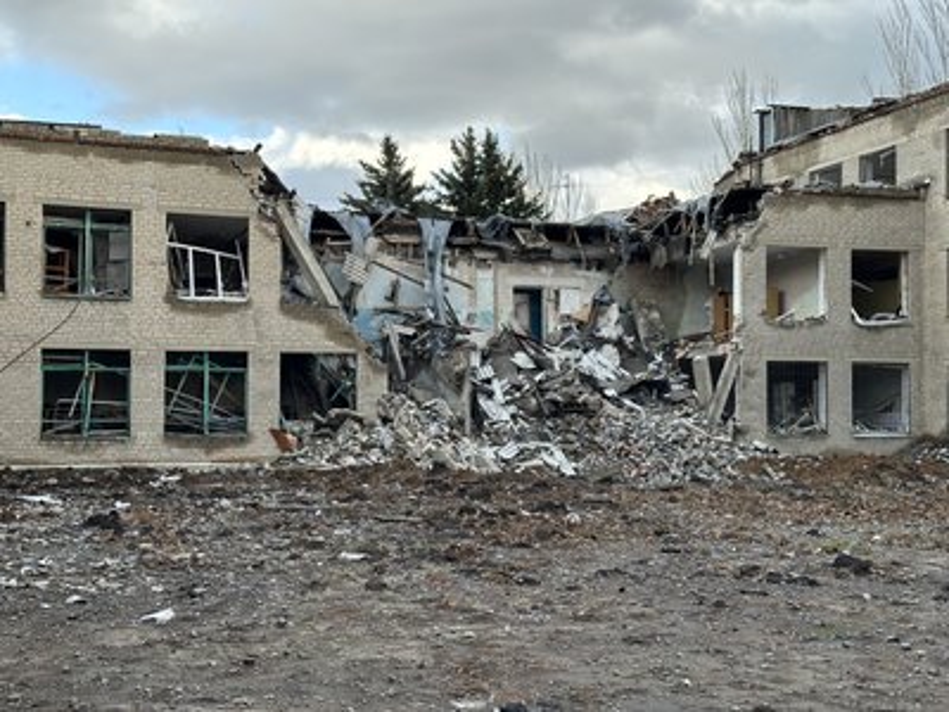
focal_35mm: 48
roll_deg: +0.3
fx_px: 1316
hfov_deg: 39.7
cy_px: 356
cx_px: 474
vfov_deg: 30.3
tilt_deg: +2.4
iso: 64
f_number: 1.78
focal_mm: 6.86
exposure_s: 1/389
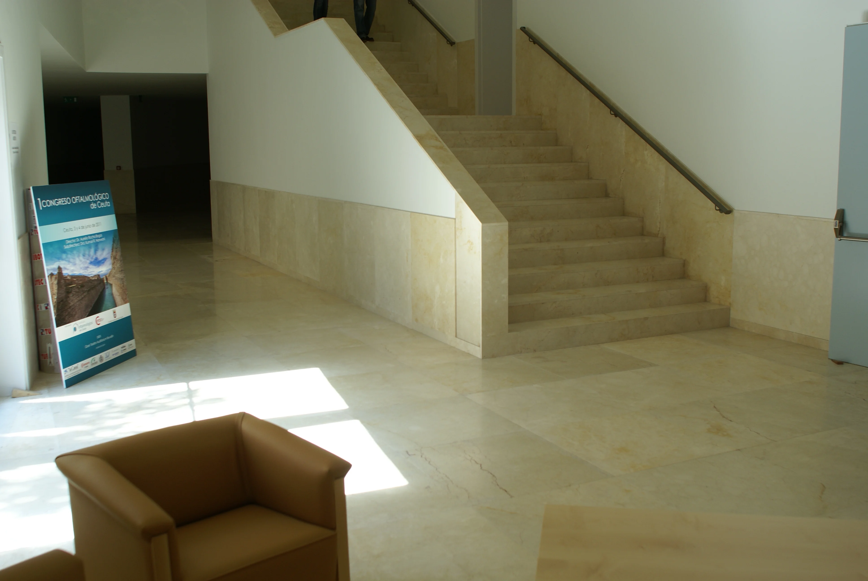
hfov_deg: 53.1
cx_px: 434
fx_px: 869
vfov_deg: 37.0
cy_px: 290
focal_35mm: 36
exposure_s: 1/80
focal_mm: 24
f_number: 4
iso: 100
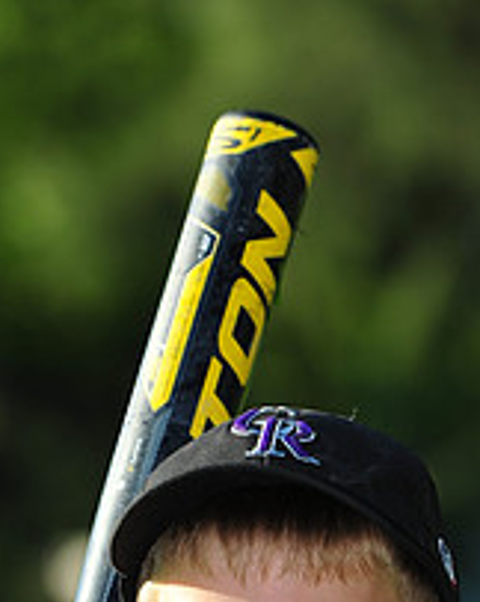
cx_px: 184
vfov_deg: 5.3
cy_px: 762
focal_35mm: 362
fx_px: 6438
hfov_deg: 4.3
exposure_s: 1/640
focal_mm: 135
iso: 200
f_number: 5
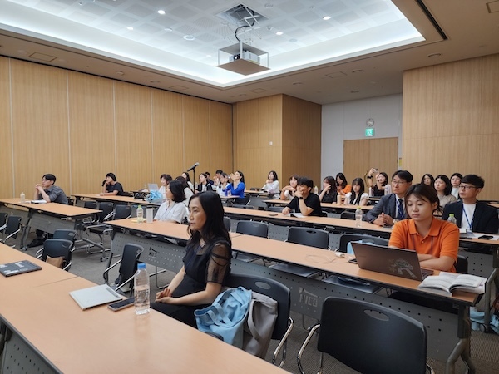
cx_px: 250
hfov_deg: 73.9
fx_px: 332
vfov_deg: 58.9
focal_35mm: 23
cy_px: 187
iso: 320
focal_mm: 6.4
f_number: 1.8
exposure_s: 1/120
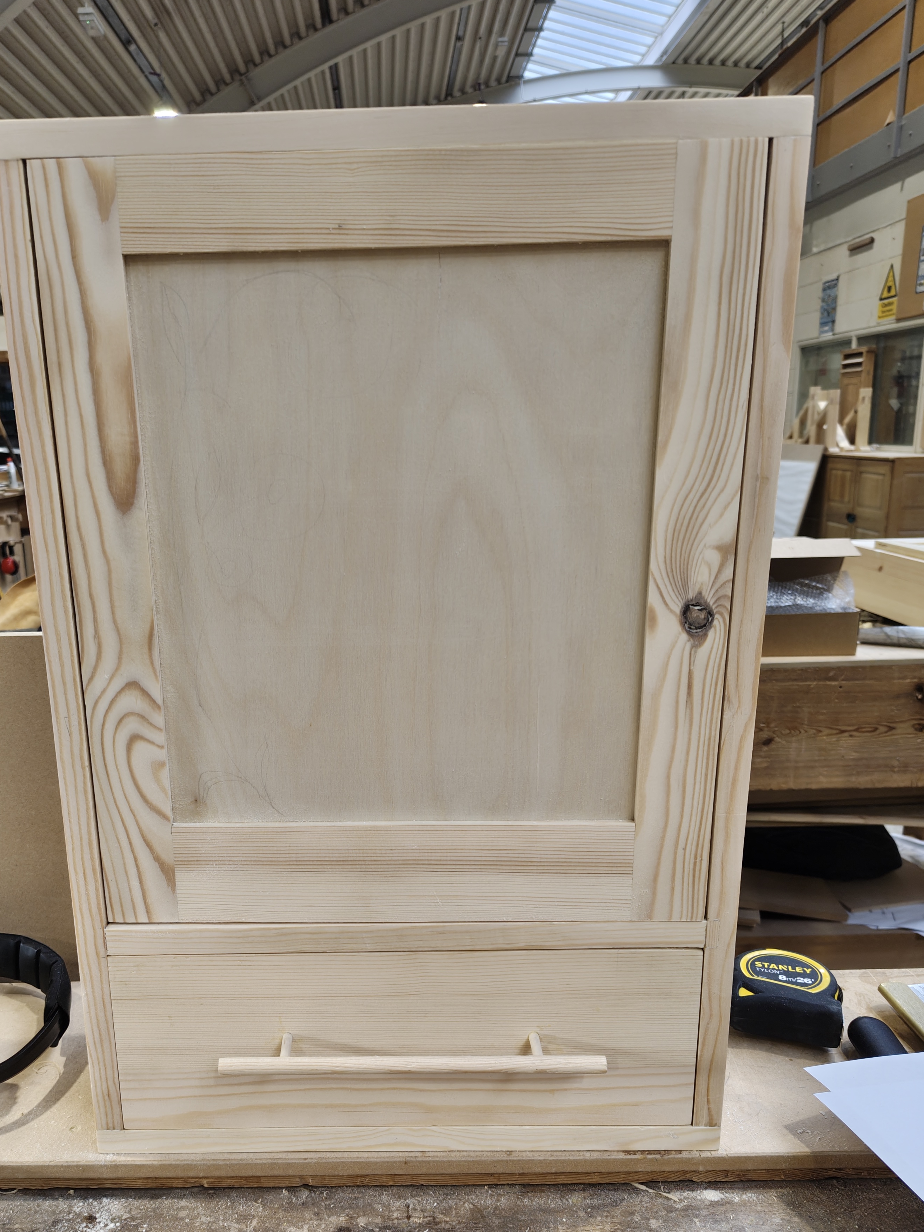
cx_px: 392
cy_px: 697
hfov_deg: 49.6
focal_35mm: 28
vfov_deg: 63.2
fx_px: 997
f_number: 1.88
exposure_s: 1/50
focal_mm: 5.56
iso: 84
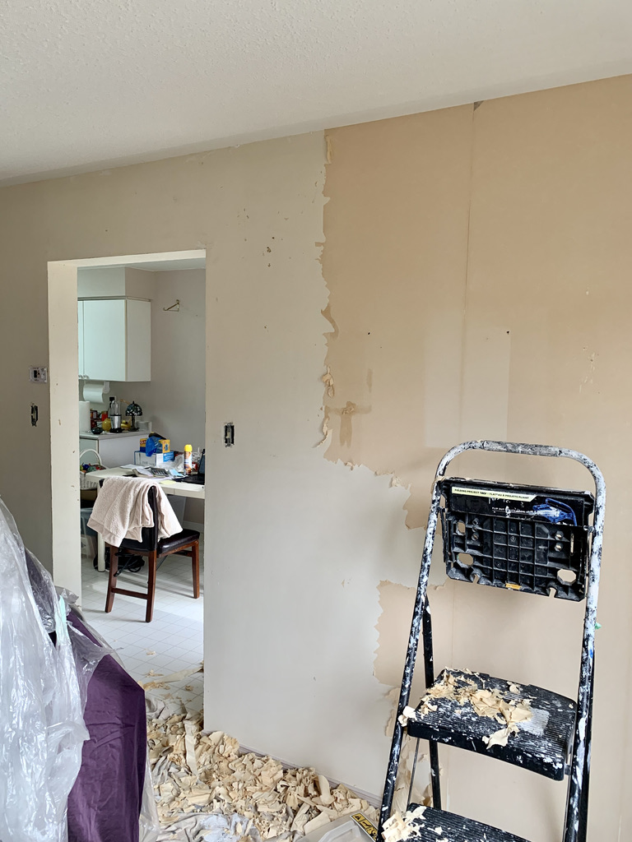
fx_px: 633
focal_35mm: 26
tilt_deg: -4.3
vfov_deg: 67.3
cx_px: 316
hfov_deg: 53.1
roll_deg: -1.3
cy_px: 421
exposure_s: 1/117
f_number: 1.8
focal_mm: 4.25
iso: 100
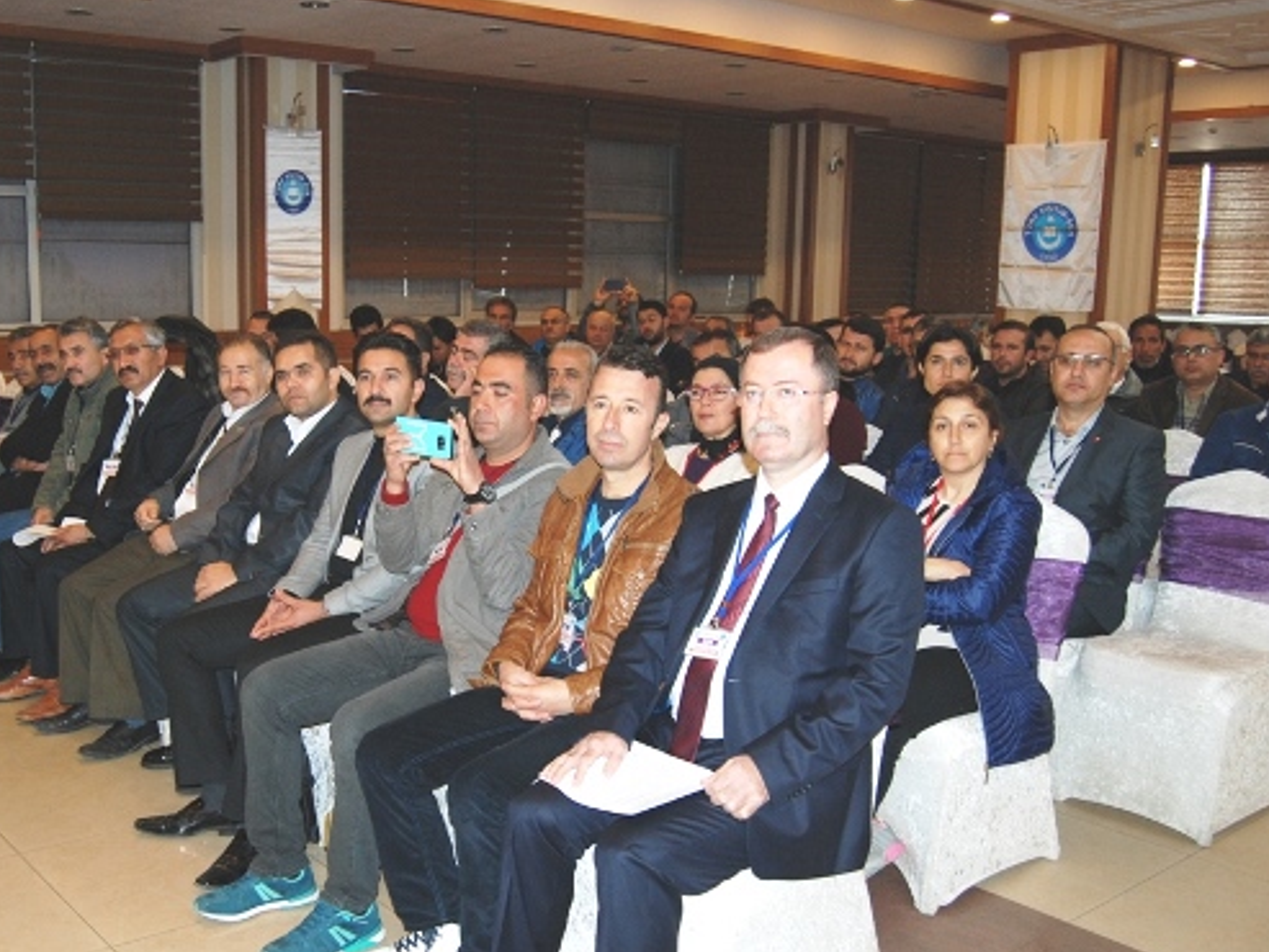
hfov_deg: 51.4
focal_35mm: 36
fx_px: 1306
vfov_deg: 40.0
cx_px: 494
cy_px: 500
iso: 400
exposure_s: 1/60
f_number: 4
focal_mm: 19
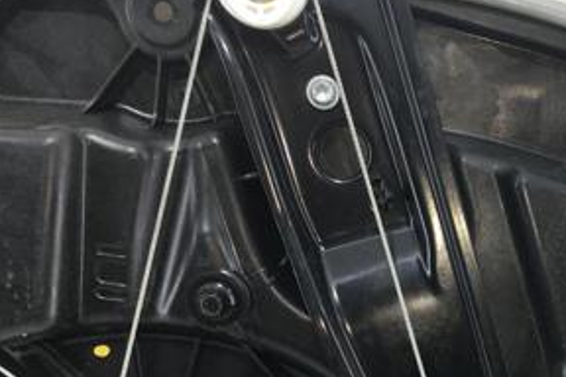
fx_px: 1053
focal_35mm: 67
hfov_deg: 28.1
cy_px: 397
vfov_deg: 19.6
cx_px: 578
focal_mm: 4.15
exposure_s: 1/100
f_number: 2.2
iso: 32
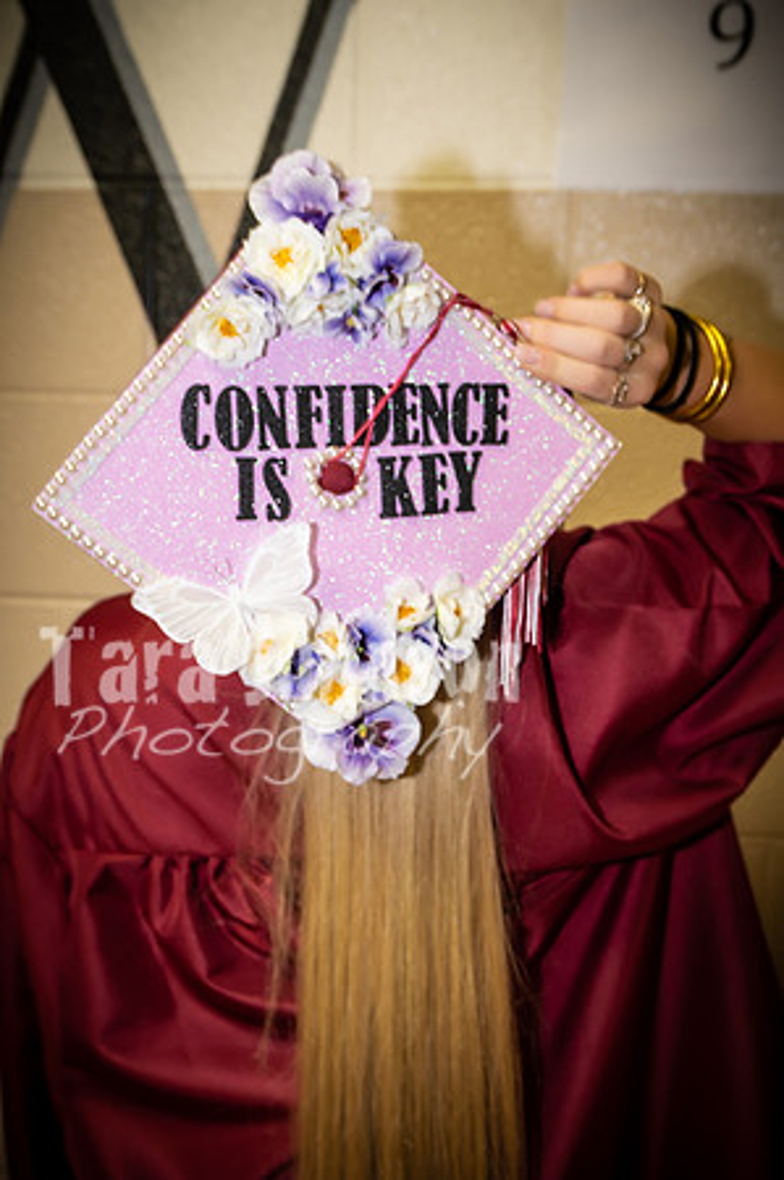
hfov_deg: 26.4
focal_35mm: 51
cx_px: 392
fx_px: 1670
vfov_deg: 38.9
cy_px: 590
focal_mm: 34
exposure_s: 1/20
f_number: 4.5
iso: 400
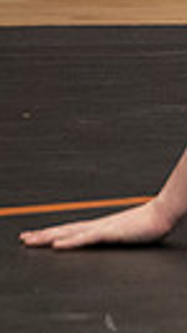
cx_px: 597
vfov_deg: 1.7
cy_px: -378
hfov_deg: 0.9
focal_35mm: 1302
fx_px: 11492
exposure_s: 1/1000
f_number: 2.8
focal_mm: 190
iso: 3200
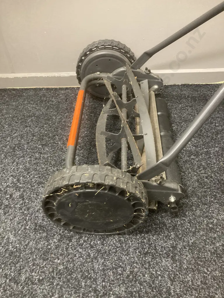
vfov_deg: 63.4
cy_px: 149
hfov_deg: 49.7
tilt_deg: -45.2
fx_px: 242
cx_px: 112
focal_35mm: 28
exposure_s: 1/33
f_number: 1.8
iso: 320
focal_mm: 3.99
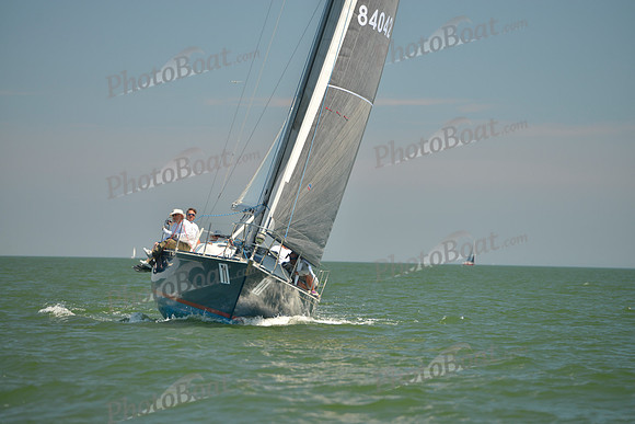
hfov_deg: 10.3
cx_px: 318
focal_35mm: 200
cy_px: 212
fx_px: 3528
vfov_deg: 6.9
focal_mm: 200
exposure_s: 1/640
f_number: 5
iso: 200
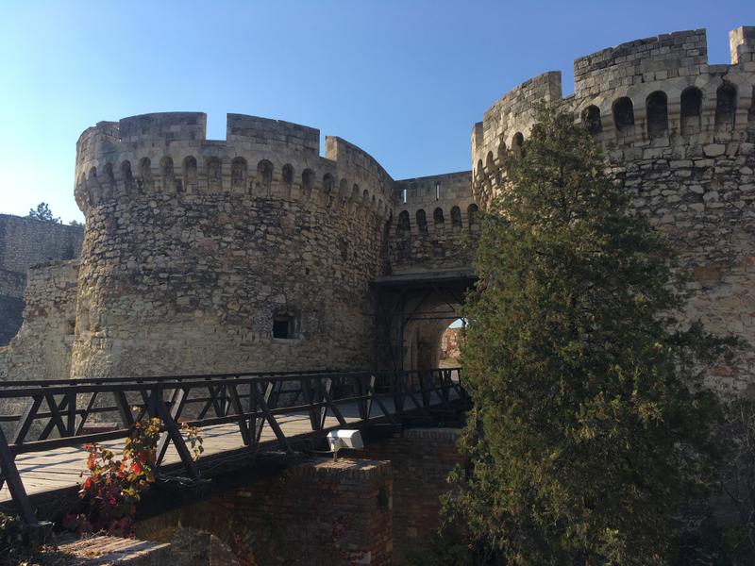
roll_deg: -0.5
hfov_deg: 61.7
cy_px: 283
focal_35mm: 29
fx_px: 633
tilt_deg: +7.3
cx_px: 378
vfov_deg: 48.2
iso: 25
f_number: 2.2
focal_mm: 4.15
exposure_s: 1/999
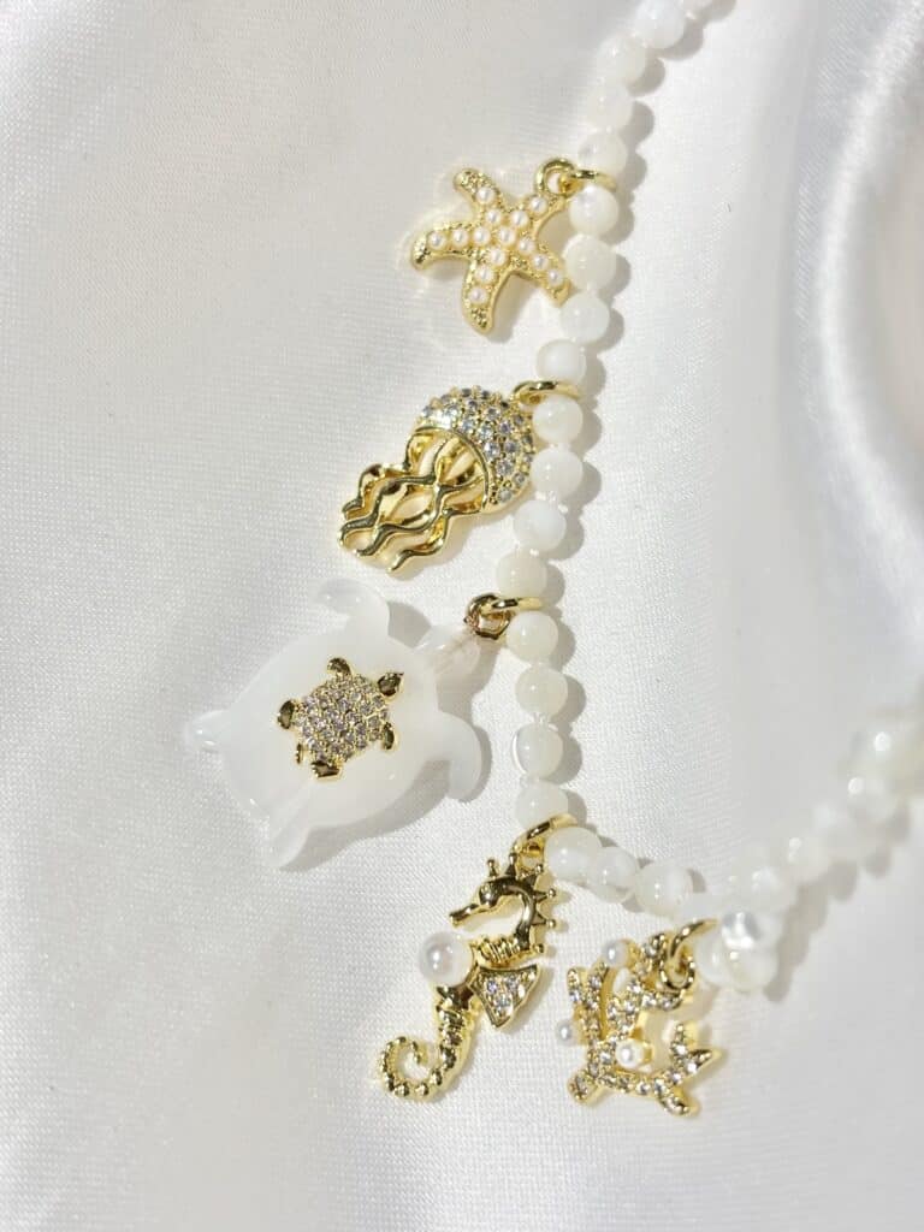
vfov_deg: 36.8
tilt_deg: -60.9
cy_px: 616
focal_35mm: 52
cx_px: 462
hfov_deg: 28.0
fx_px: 1851
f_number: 1.6
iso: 32
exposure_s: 1/387
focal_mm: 5.96
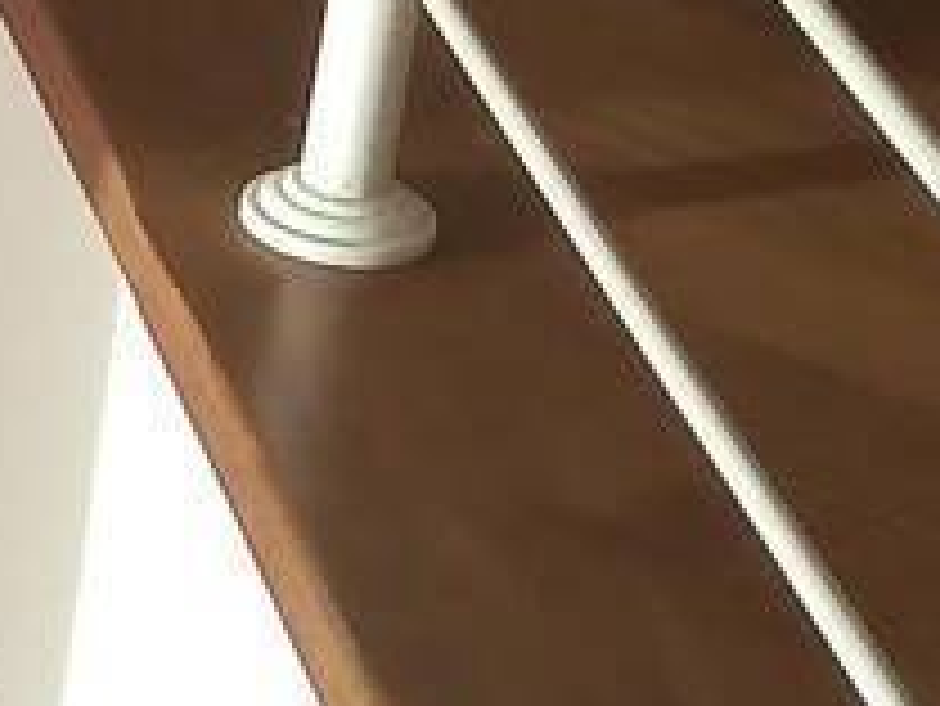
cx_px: -2118
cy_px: 90
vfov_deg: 10.7
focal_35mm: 138
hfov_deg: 9.7
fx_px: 3750
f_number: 2
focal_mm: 3.54
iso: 240
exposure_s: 1/60
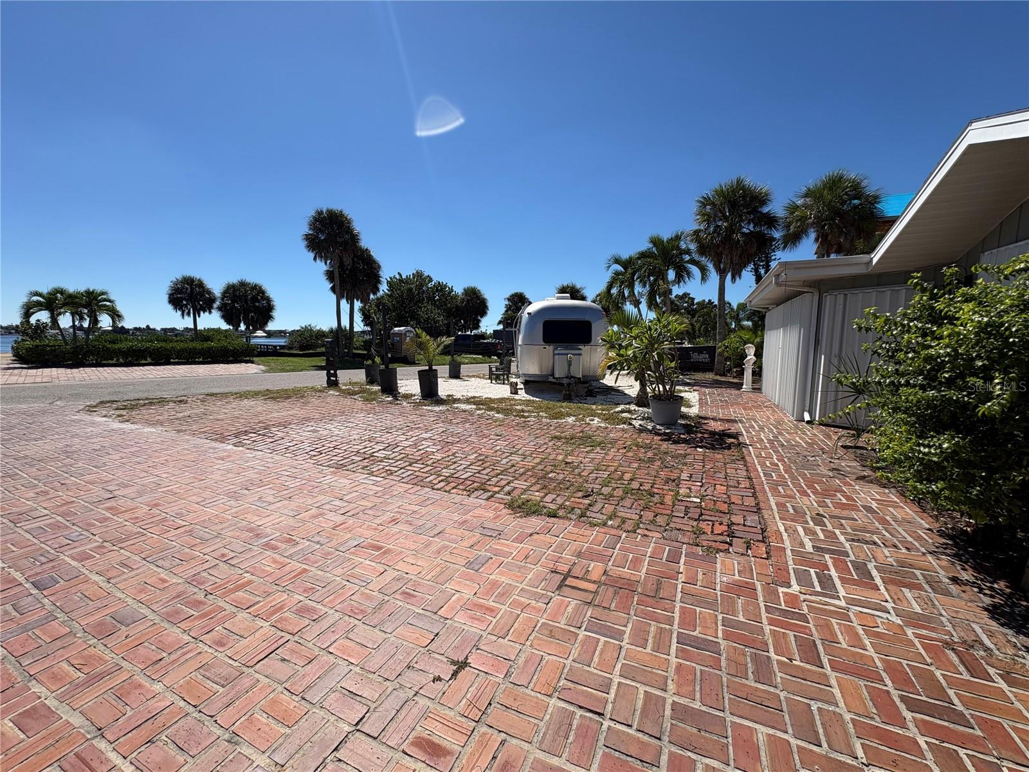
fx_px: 416
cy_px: 386
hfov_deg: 102.1
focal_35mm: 14
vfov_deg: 85.7
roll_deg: -0.1
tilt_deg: -5.4
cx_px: 514
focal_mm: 2.22
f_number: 2.2
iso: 50
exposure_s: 1/2770
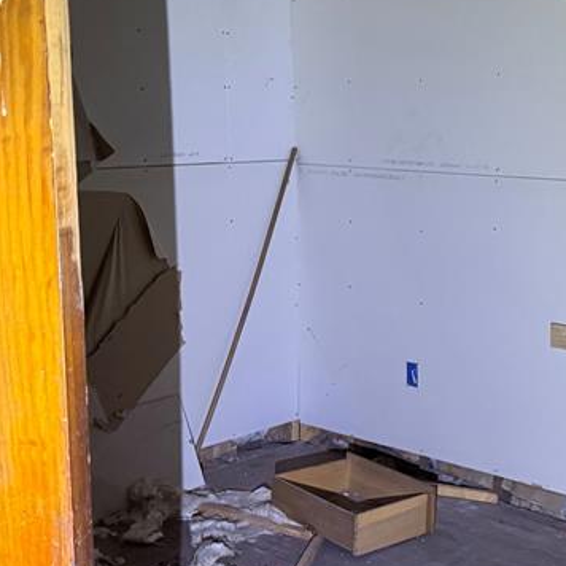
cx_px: 504
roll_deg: +0.3
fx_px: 1128
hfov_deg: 27.2
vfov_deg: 28.1
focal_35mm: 61
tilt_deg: -9.2
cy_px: 256
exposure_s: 1/36
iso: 800
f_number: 1.78
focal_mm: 6.76
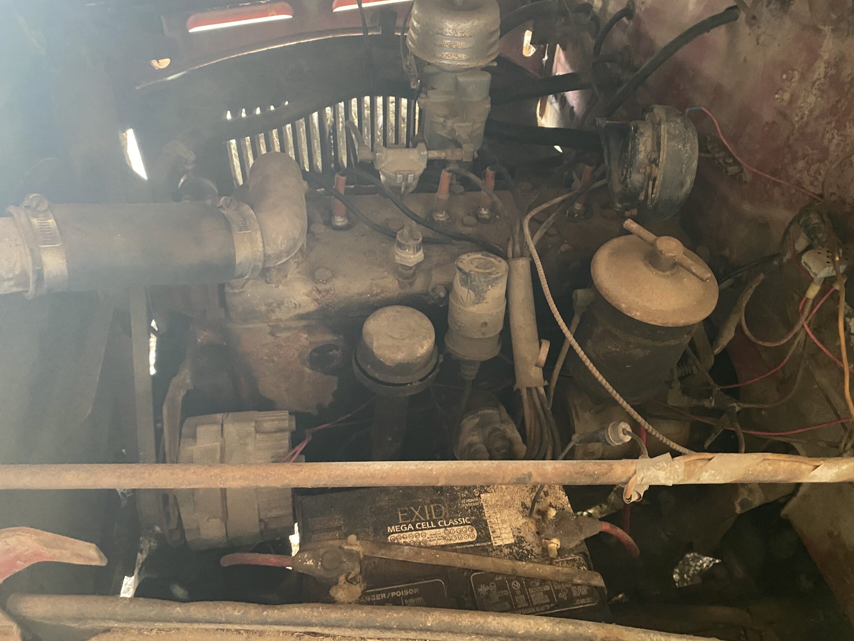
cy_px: 320
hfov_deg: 67.3
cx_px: 427
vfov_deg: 53.1
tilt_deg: -45.0
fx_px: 641
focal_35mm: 26
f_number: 1.8
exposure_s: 1/30
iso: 800
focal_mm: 4.25
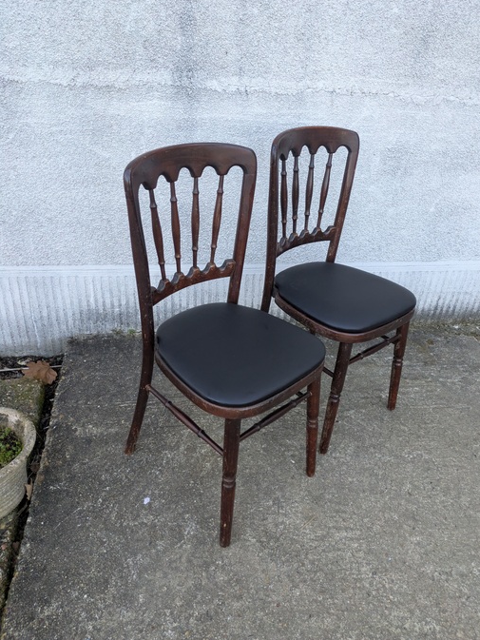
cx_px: 249
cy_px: 317
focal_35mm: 26
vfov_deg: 67.3
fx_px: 481
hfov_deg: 53.1
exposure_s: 1/640
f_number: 1.89
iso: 264
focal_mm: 5.43
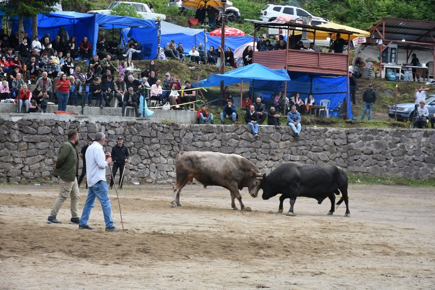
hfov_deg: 19.5
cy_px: 145
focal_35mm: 105
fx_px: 1268
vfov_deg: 13.0
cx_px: 218
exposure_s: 1/640
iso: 800
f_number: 6.3
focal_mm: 70
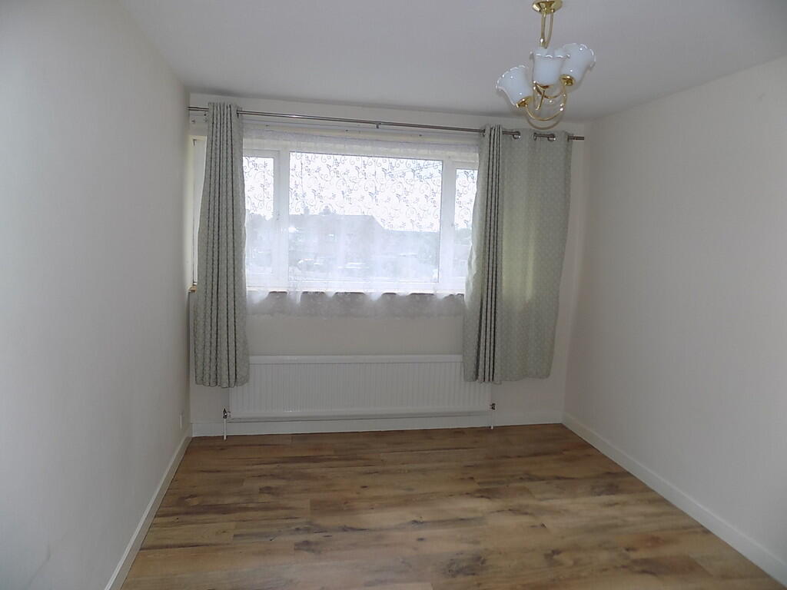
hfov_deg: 73.9
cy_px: 295
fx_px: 523
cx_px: 394
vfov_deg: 58.9
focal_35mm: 23
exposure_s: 1/125
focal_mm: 4
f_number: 3.1
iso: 80
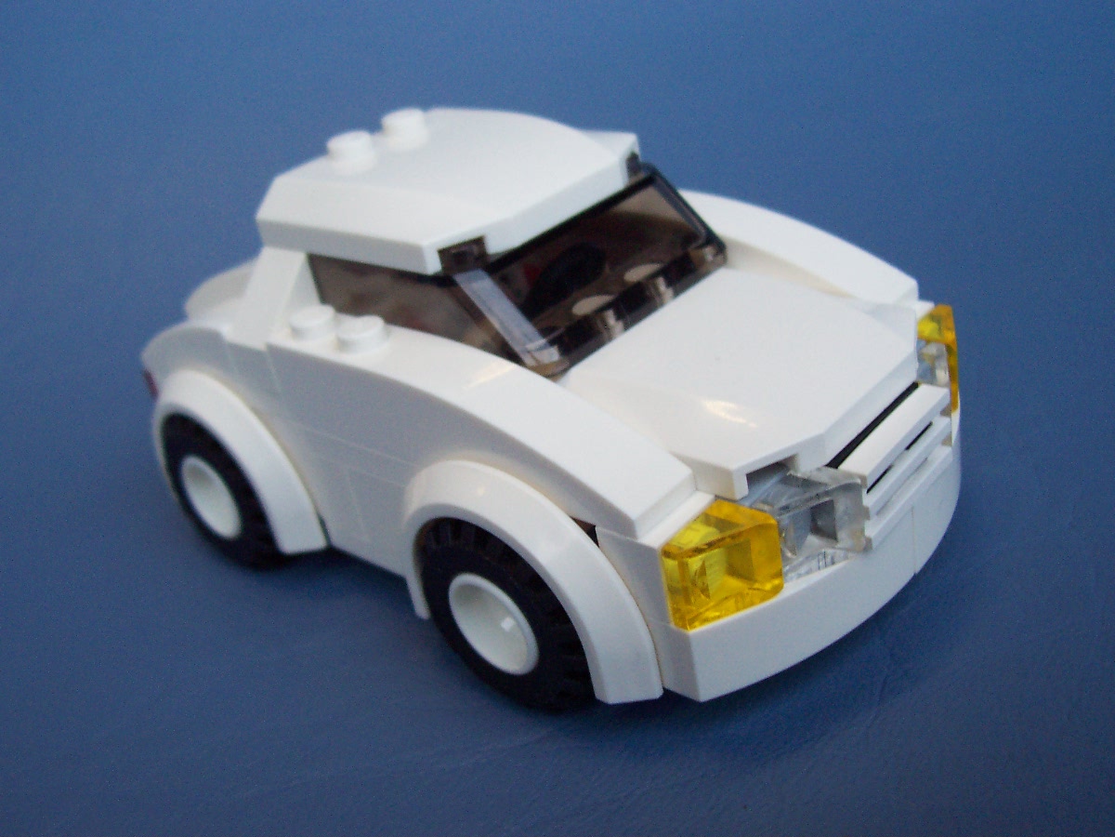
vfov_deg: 38.7
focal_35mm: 37
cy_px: 418
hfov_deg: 50.1
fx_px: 1192
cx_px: 558
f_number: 2.8
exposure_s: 1/20
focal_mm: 5.6
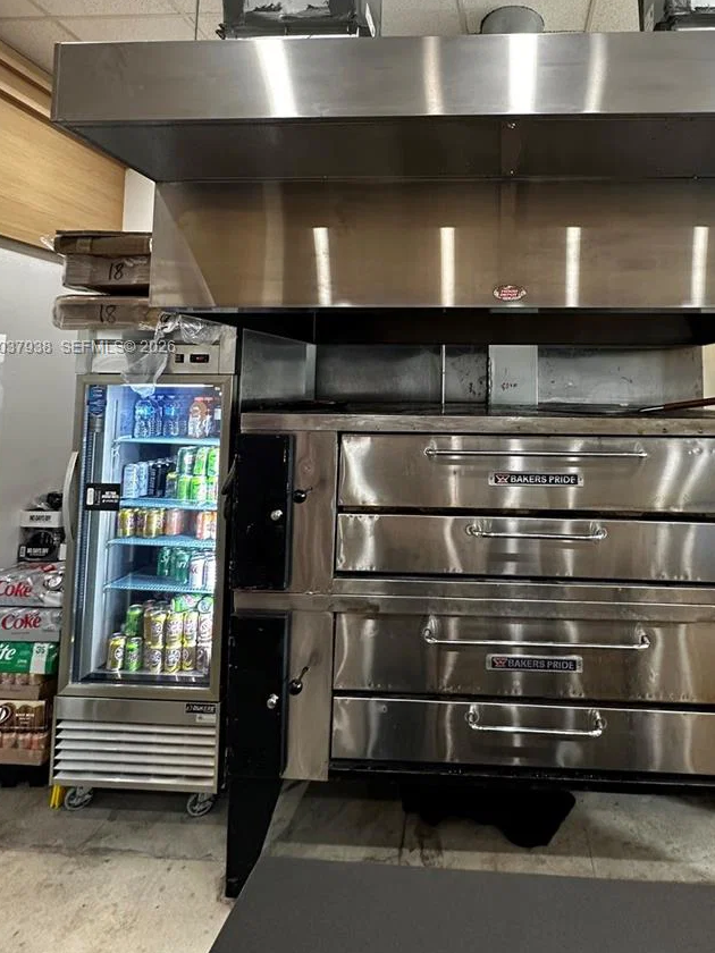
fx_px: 551
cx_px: 477
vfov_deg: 80.0
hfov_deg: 64.3
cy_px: 348
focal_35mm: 20
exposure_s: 1/60
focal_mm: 2.22
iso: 250
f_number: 2.2
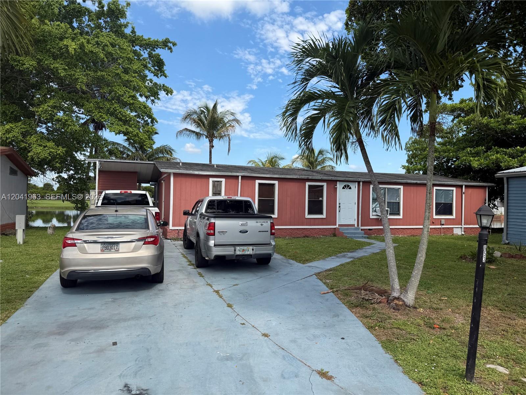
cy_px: 198
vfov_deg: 56.8
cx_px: 263
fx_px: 365
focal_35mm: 24
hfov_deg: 71.6
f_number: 1.78
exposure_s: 1/3425
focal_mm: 6.76
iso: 80
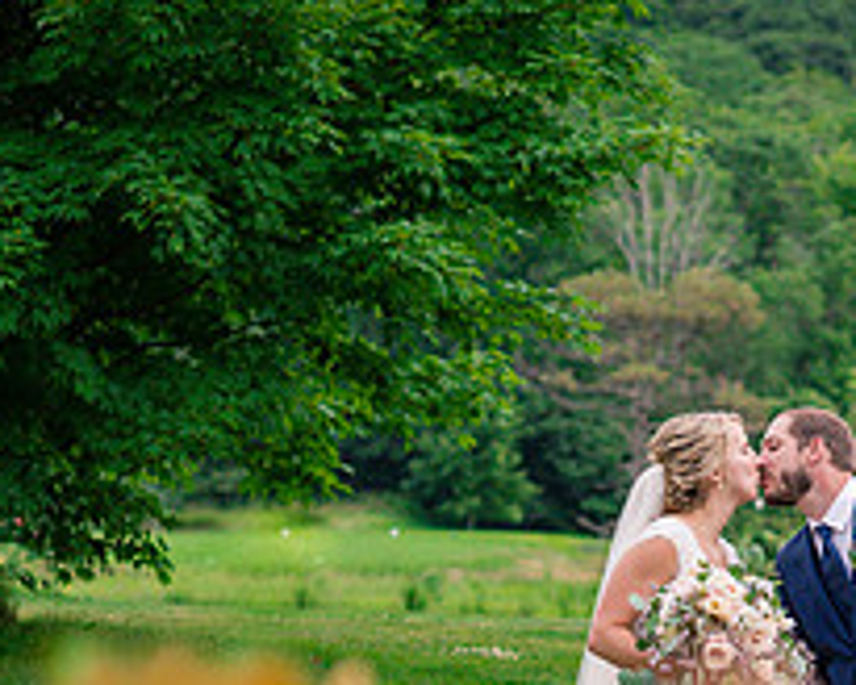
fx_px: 6055
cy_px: 747
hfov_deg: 8.1
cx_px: 718
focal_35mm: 239
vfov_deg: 6.4
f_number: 3.5
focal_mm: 85
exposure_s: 1/3200
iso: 400
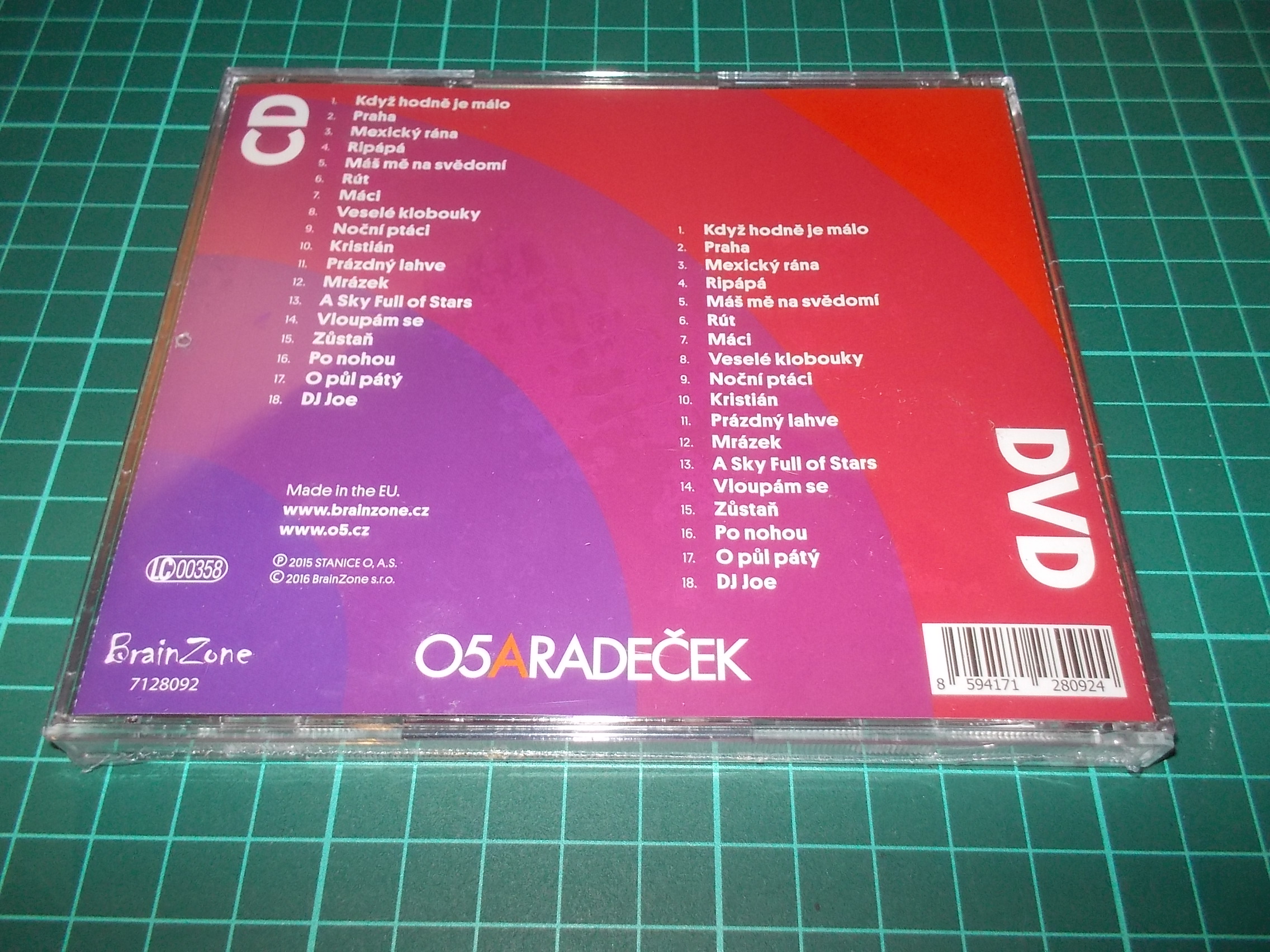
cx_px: 635
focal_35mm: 29
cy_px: 476
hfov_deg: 61.7
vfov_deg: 48.2
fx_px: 1064
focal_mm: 4.1
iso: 200
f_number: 3.3
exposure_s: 1/30
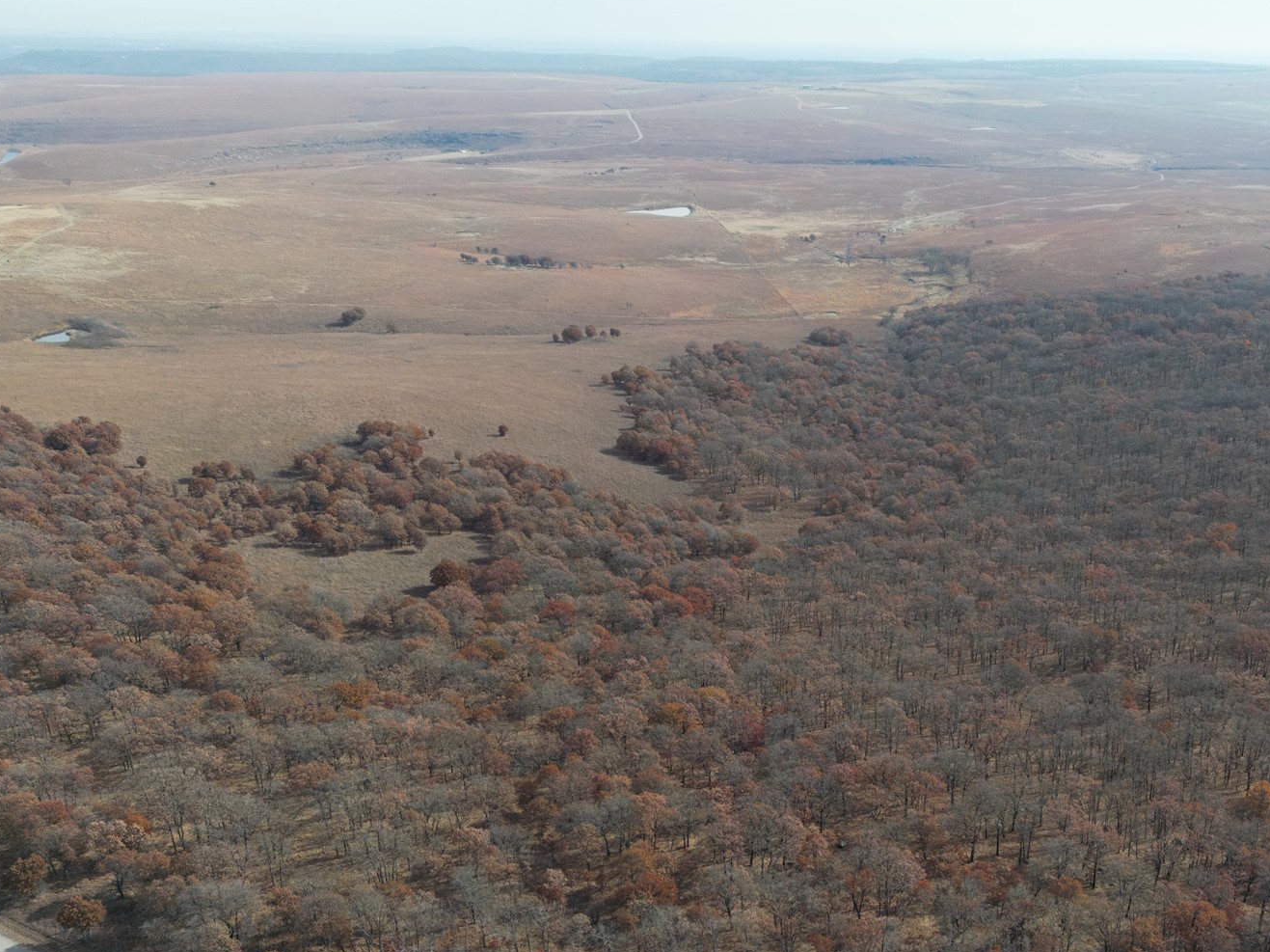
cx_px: 873
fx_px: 1284
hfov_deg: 51.4
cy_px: 557
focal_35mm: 35
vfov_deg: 40.6
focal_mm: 6.72
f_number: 1.7
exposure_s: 1/2000
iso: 200
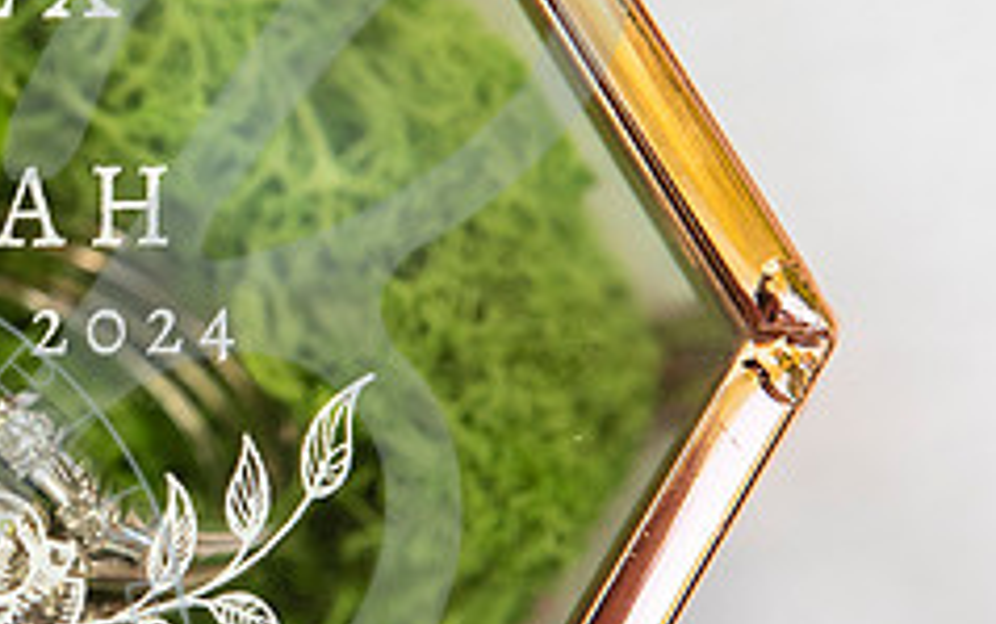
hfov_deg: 12.9
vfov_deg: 8.3
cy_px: 296
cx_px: -94
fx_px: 4318
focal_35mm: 159
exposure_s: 1/320
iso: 800
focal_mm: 60
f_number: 7.1
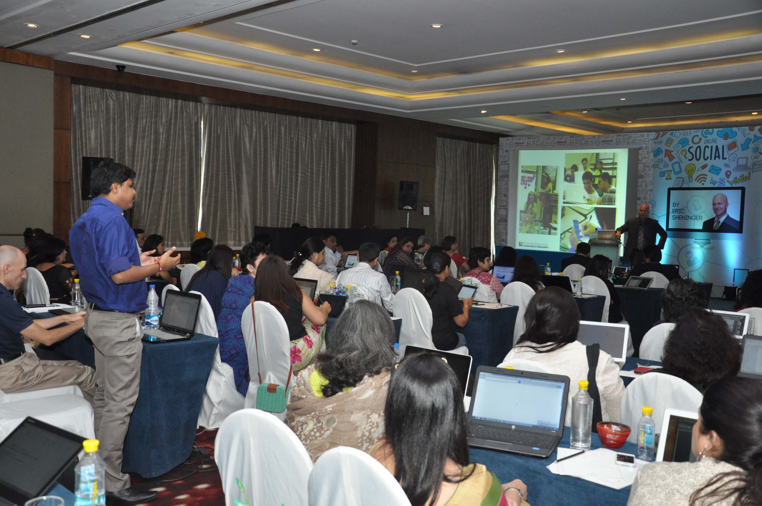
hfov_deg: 53.2
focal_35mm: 36
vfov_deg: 36.8
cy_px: 253
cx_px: 381
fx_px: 761
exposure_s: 1/125
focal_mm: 24
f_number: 5
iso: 1250
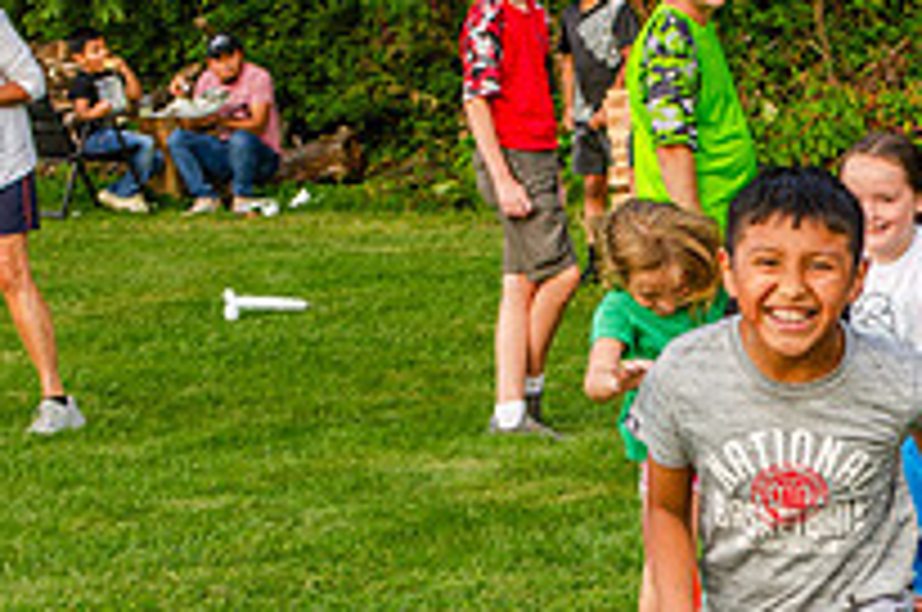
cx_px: 931
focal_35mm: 233
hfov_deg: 8.8
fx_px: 5958
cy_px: 482
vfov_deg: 5.9
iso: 200
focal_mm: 55
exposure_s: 1/200
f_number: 7.1
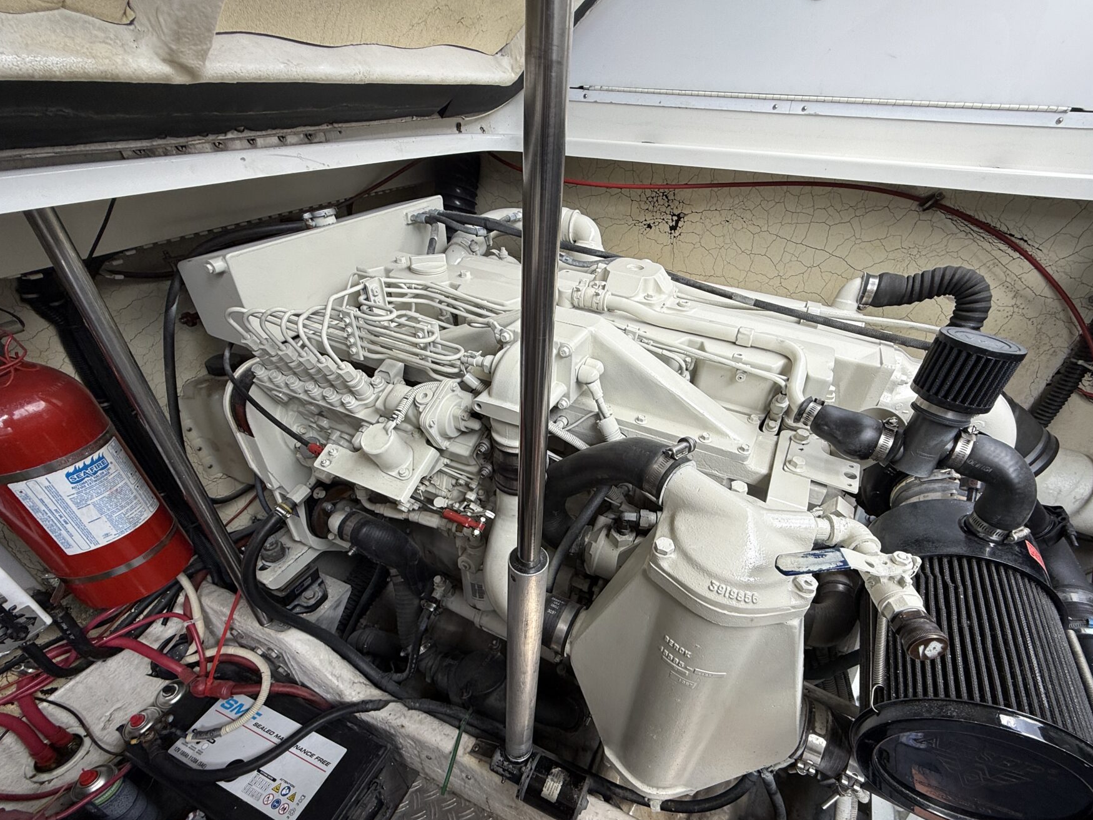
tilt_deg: -35.5
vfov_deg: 77.8
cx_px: 580
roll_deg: +0.9
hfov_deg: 94.4
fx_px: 505
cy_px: 458
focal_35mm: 16
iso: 50
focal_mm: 2.22
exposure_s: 1/214
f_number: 2.2
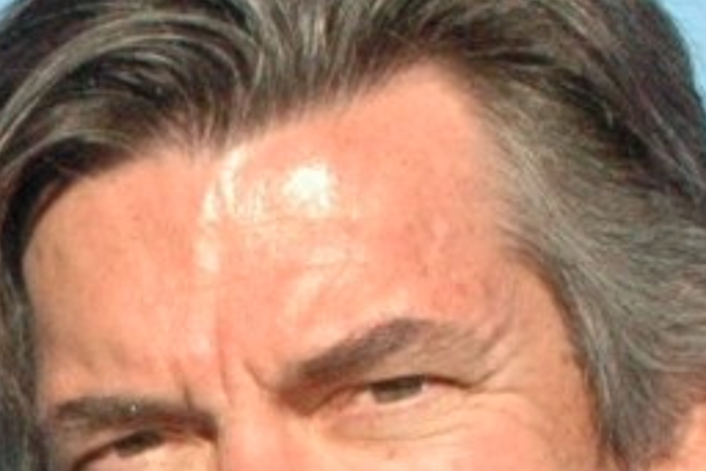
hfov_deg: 7.0
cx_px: -892
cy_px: 1548
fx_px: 5514
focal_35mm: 281
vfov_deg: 4.6
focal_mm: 24
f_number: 13
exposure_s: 1/640
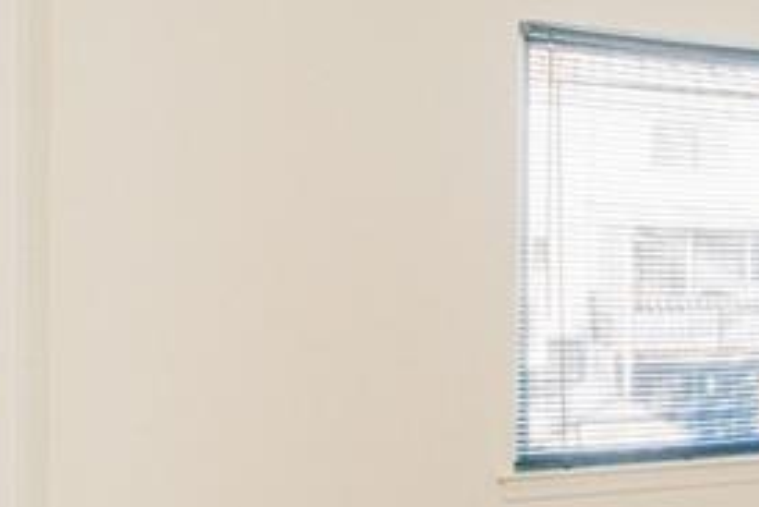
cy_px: 299
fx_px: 1181
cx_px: 1105
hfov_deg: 26.8
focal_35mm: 56
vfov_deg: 24.2
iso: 800
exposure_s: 1/60
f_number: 8
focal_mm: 10
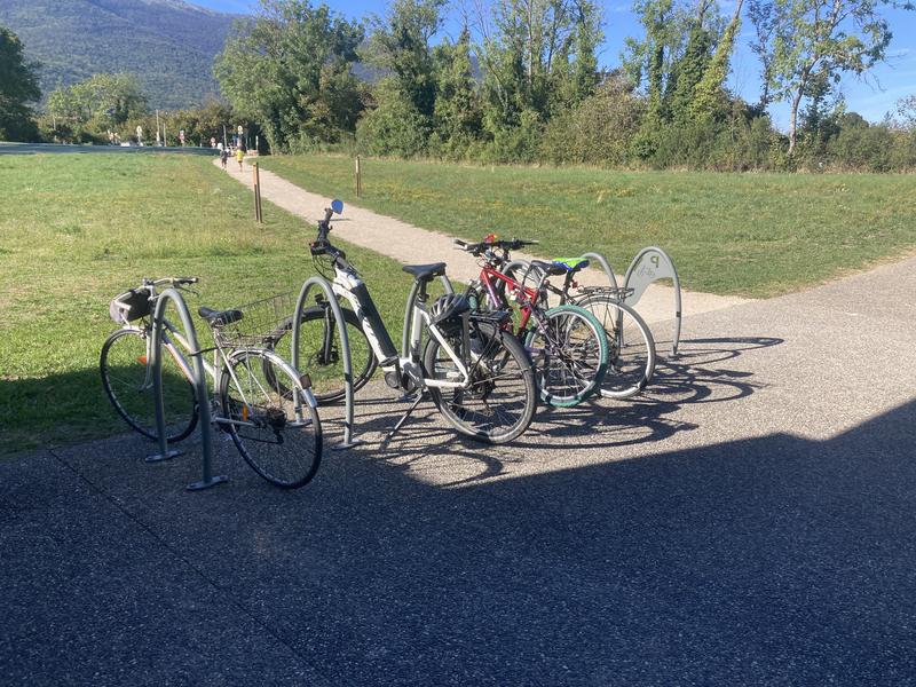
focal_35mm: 28
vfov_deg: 49.7
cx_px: 458
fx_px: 741
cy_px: 344
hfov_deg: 63.4
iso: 20
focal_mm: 3.99
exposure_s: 1/1066
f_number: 1.8
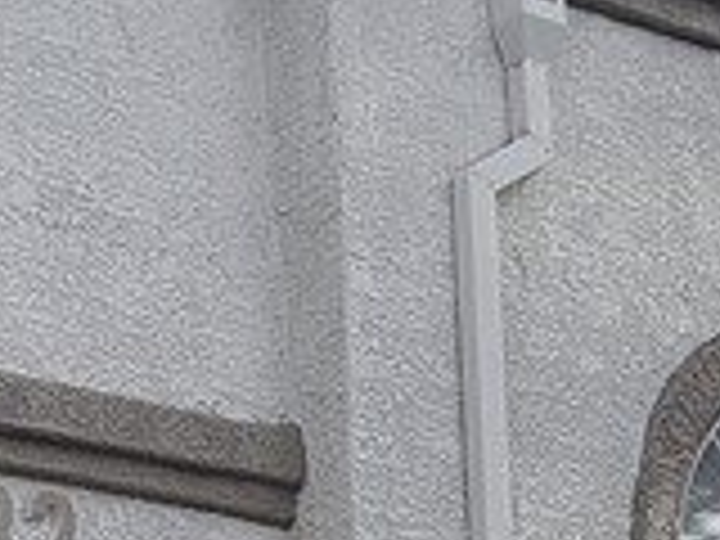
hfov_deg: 11.9
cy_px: 1062
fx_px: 3328
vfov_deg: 8.8
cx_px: -266
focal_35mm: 160
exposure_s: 1/430
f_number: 1.8
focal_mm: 7
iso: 16
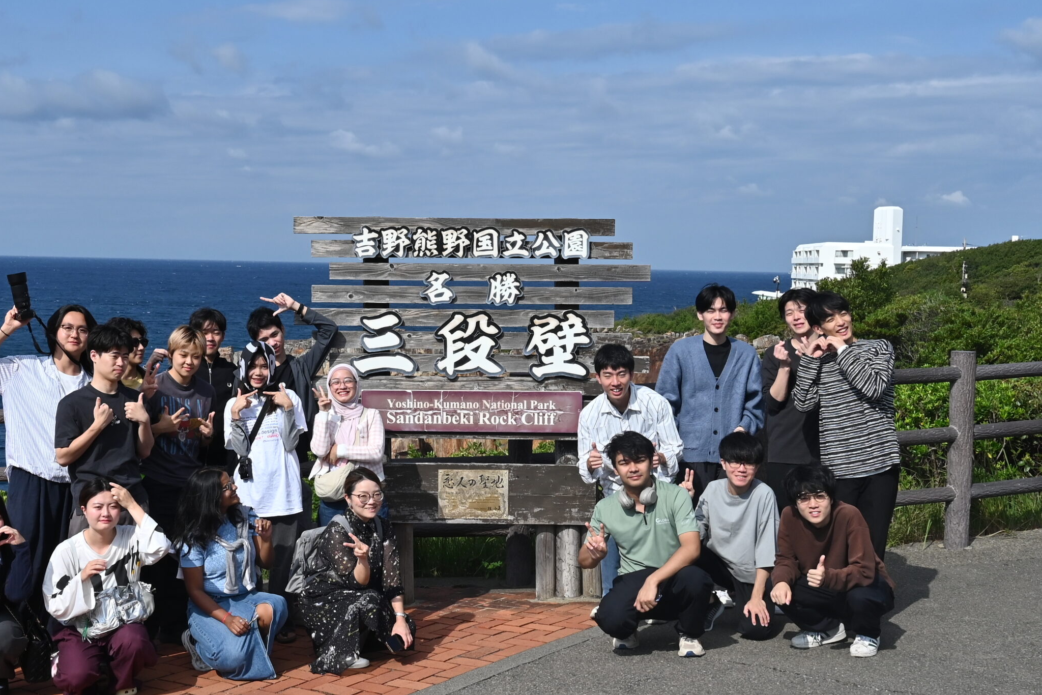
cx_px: 396
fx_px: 1303
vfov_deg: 29.9
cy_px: 327
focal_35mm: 45
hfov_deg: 43.3
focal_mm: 24
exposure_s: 1/800
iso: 280
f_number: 11
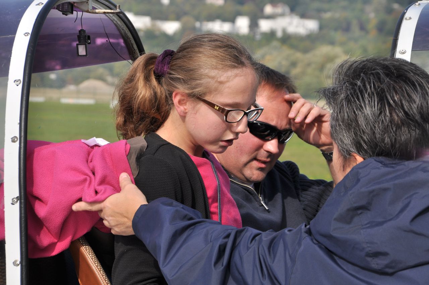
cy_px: 142
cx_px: 214
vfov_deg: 7.3
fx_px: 2232
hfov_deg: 11.0
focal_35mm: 188
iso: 200
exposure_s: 1/320
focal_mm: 125
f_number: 10
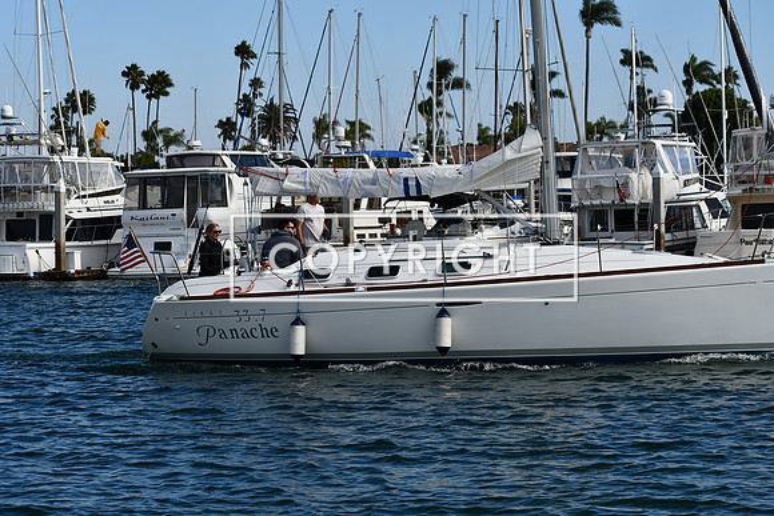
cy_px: 258
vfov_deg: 12.2
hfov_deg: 18.3
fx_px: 2408
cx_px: 387
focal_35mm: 112
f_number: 8
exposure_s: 1/500
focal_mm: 75
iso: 100
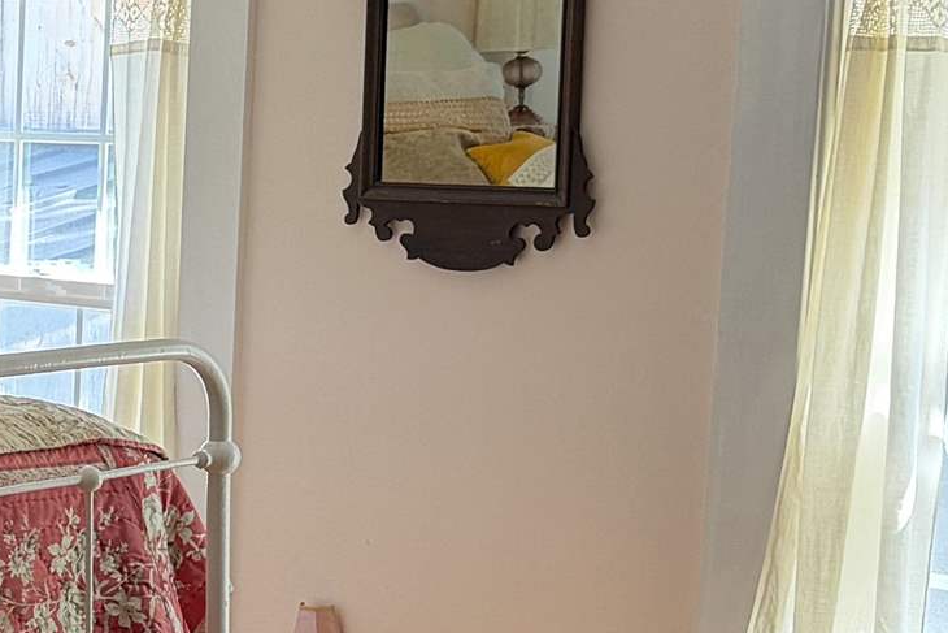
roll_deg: +0.6
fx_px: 2765
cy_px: 519
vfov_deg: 13.0
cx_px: -443
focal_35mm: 105
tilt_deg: -10.0
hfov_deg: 17.6
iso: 320
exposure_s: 1/60
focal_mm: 6.76
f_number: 1.78
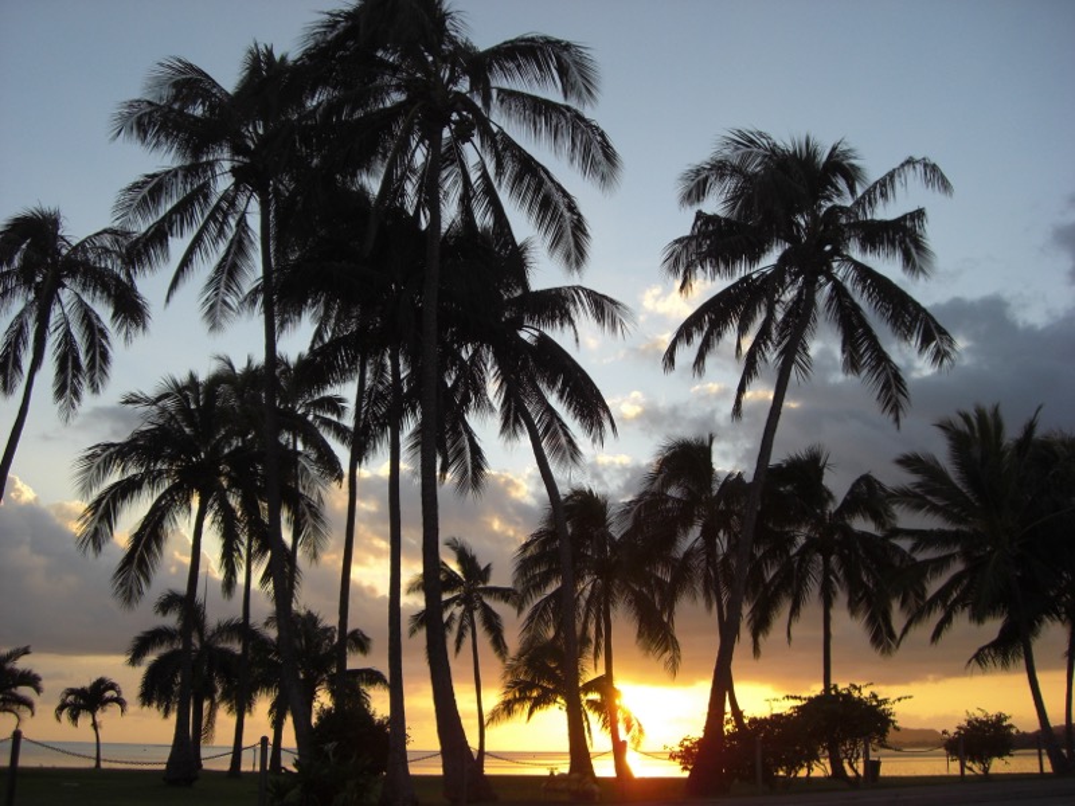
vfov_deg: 37.7
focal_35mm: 38
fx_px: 1180
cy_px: 403
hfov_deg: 49.0
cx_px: 538
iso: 64
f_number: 2.7
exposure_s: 1/400
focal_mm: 6.2
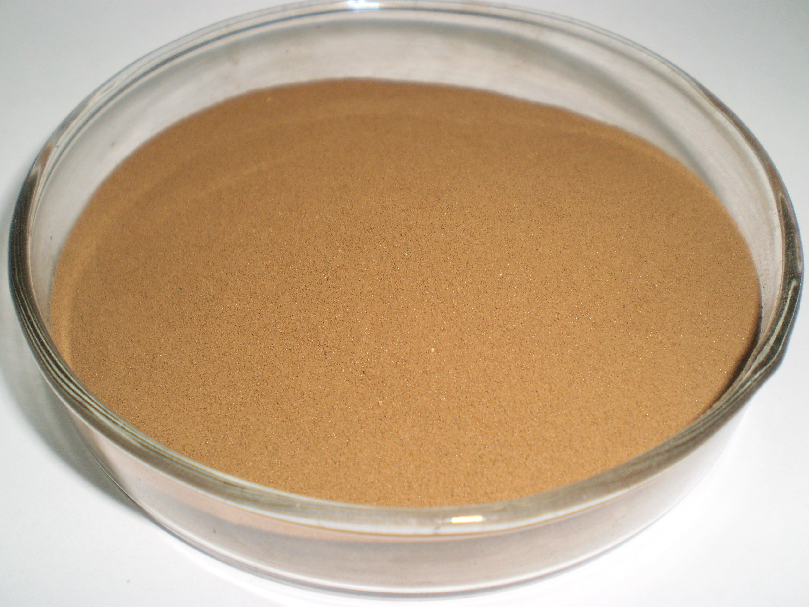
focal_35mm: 36
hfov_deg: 51.4
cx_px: 404
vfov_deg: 39.7
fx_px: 841
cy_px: 304
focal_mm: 6.3
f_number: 3.1
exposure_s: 1/30
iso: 125
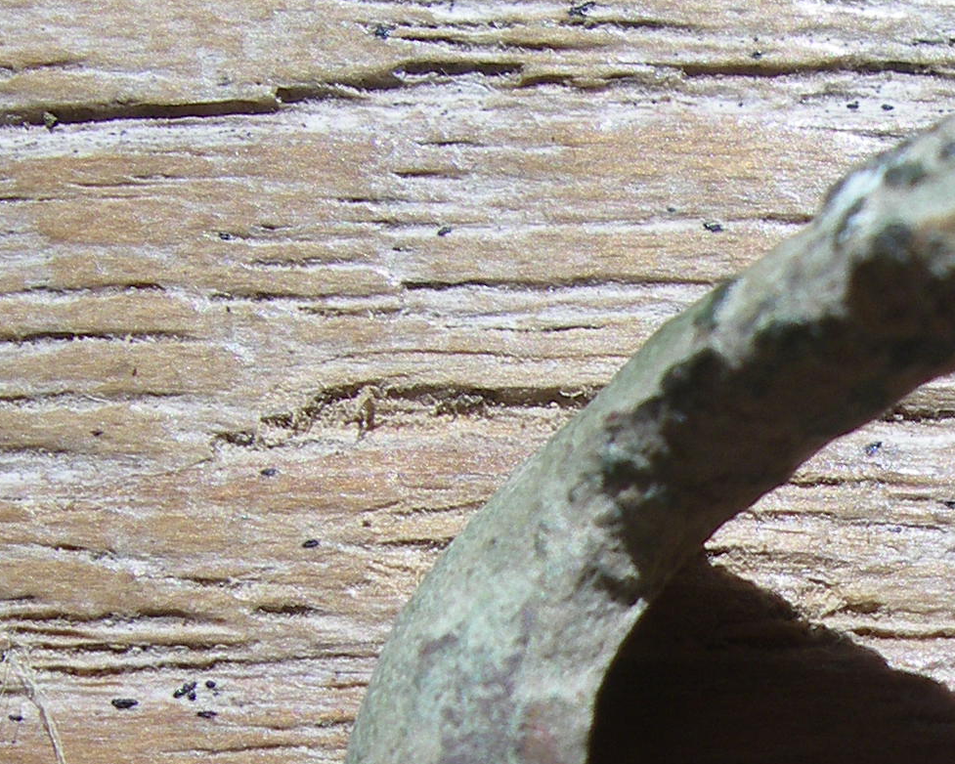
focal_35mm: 113
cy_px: 1056
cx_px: 1205
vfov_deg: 13.1
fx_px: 3195
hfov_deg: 16.2
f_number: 5.6
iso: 80
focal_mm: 7.8
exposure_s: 1/320
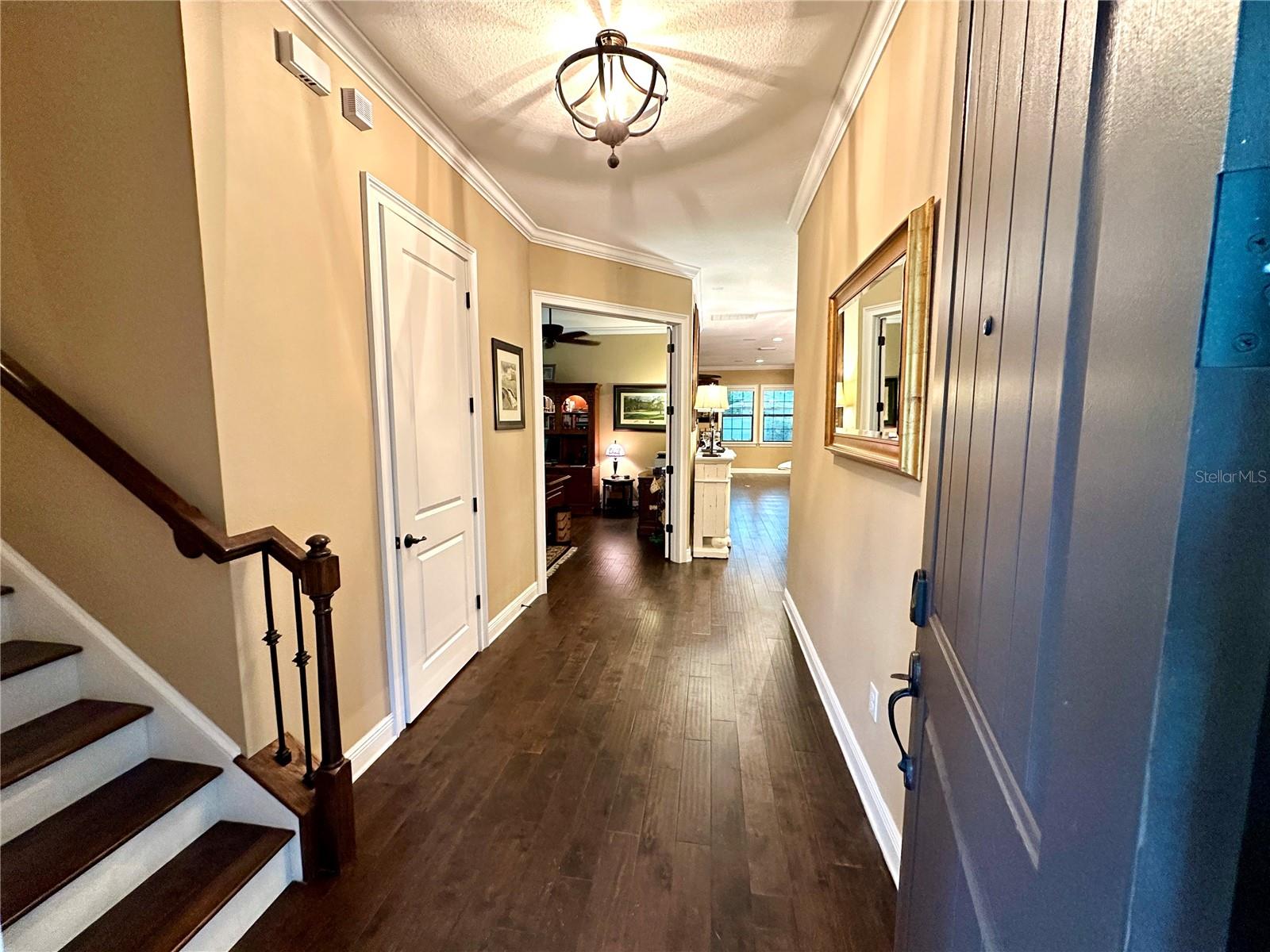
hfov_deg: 102.1
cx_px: 635
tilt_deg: -7.4
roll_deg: -0.5
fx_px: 514
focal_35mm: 14
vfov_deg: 85.7
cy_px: 476
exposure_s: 1/60
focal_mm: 2.22
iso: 500
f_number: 2.2
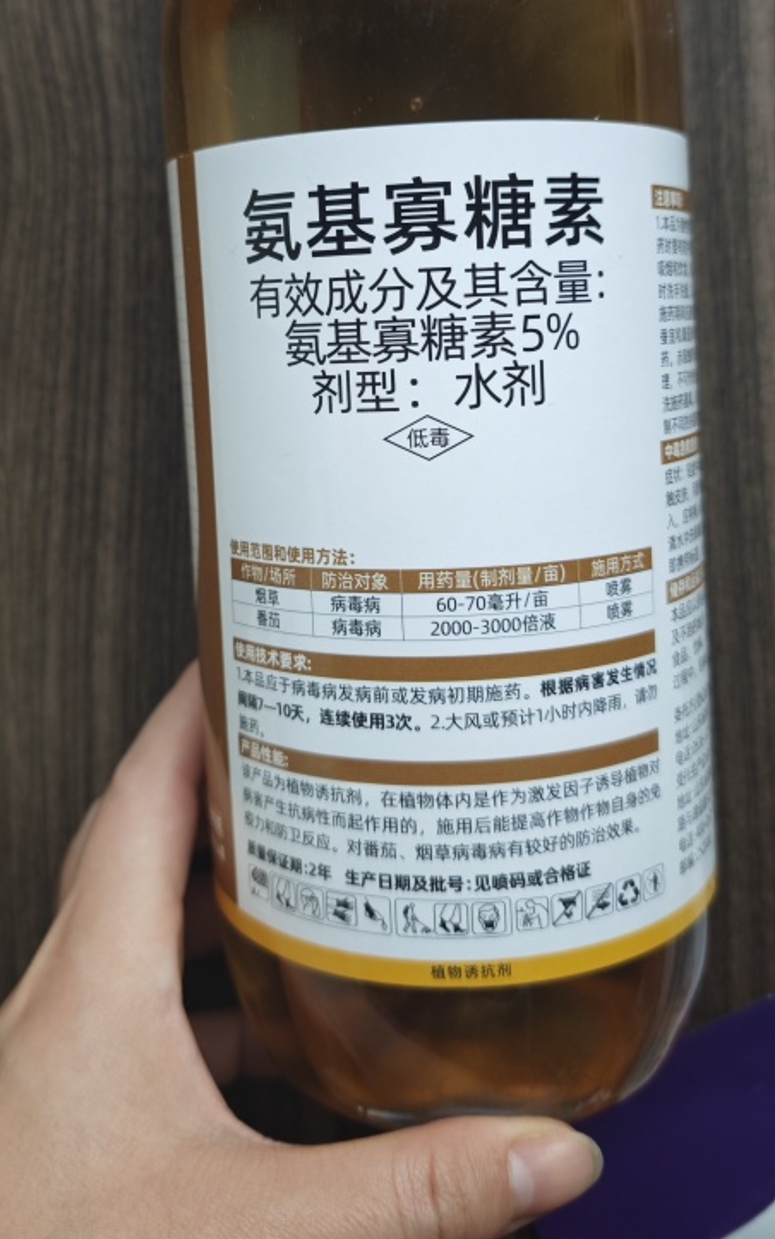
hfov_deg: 35.3
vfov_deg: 52.9
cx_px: 358
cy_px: 404
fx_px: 1216
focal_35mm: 36
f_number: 1.6
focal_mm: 6.55
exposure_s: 1/100
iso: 100
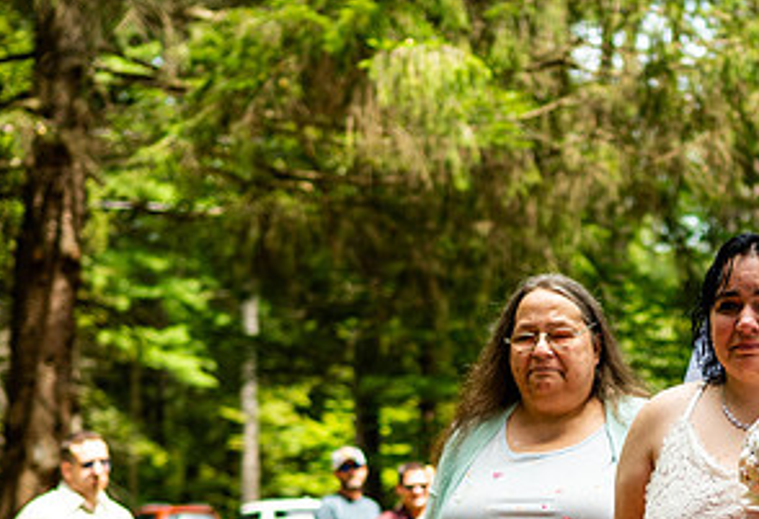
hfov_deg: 19.2
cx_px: 721
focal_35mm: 103
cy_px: 562
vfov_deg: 13.3
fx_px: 2189
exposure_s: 1/1000
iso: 80
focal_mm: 35
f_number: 2
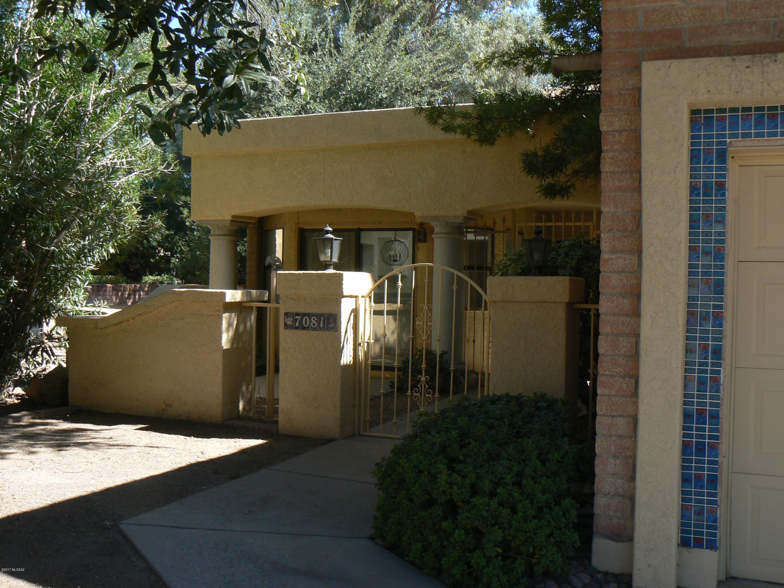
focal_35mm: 39
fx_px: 883
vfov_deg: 36.8
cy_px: 294
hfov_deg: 47.9
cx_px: 392
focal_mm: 6.5
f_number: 5.6
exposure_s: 1/160
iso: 80
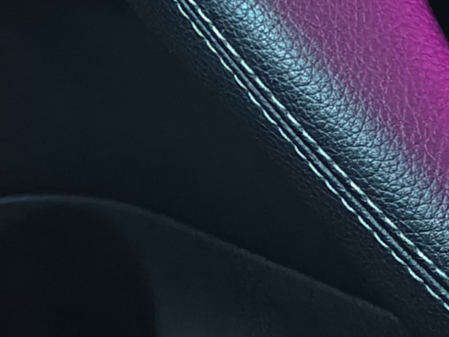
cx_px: 247
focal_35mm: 143
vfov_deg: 9.9
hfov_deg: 13.8
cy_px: -239
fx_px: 1854
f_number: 1.57
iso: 1083
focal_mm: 5.6
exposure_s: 1/25
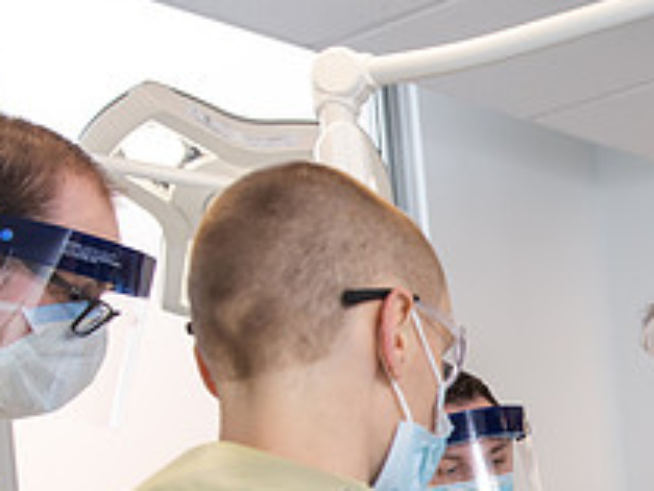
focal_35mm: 72
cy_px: 552
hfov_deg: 24.2
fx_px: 1361
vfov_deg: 19.5
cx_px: 814
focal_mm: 27
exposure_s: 1/200
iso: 500
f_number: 4
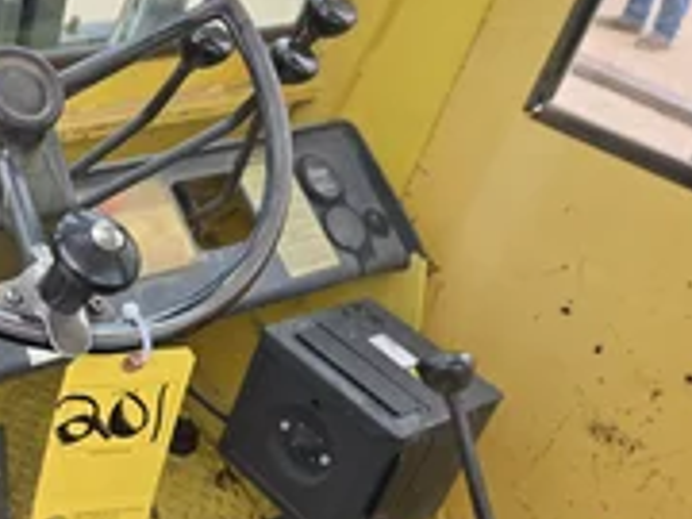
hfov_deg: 33.1
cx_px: -58
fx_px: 1020
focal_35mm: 51
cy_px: 254
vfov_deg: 28.6
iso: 25
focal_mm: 5.4
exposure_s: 1/387
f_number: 1.8
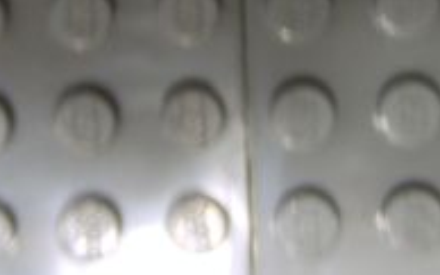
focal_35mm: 122
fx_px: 1462
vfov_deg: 10.5
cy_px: -82
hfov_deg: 17.1
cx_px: 249
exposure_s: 1/2
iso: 71
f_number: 2.7
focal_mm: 8.13
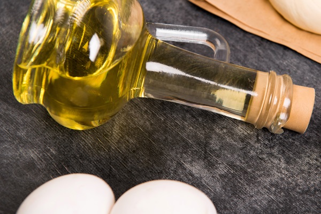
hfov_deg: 28.8
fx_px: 624
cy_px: 107
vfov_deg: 19.5
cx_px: 160
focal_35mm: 70
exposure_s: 1/160
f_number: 7.1
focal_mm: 70
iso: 200
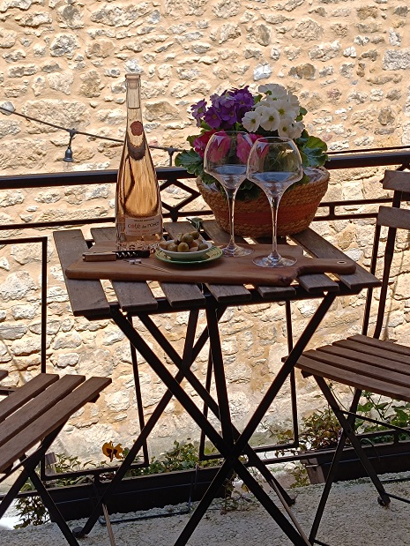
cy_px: 221
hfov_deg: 45.2
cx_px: 253
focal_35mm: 31
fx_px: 489
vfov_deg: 57.9
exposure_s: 1/1497
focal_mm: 5.59
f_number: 1.88
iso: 53
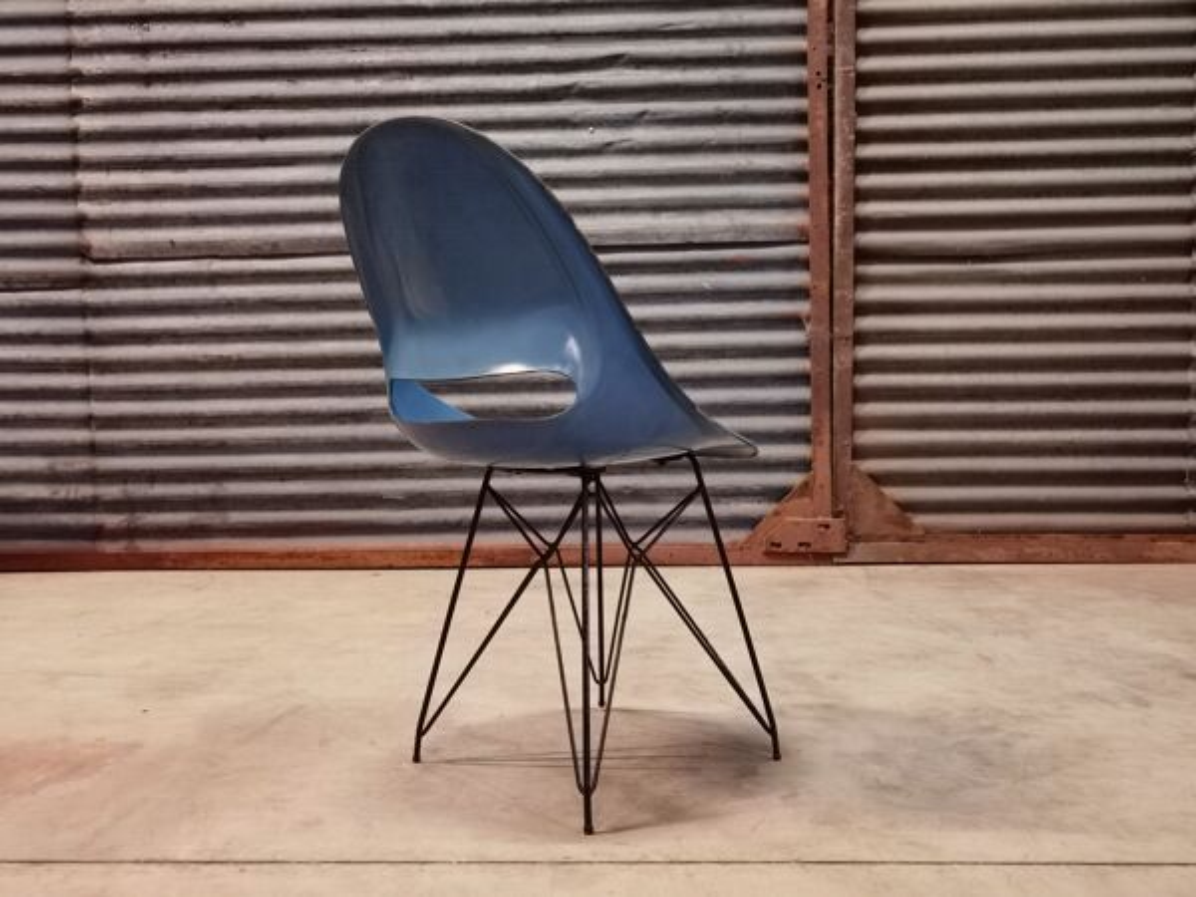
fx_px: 1106
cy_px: 448
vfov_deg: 44.2
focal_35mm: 32
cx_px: 598
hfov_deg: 56.8
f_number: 1.9
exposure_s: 1/25
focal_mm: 6.71
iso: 640
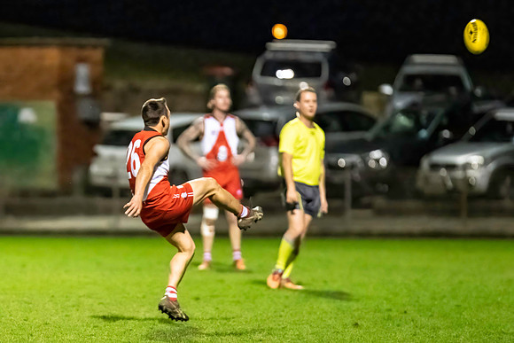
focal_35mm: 426
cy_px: 222
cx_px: 72
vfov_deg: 3.2
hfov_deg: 4.8
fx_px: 6077
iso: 10000
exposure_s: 1/1000
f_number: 2.8
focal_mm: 240
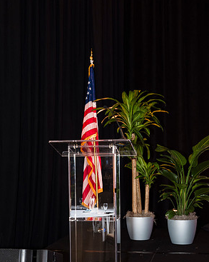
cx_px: 103
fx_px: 410
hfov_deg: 28.6
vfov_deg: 35.3
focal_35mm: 53
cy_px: 158
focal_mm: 46
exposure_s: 1/125
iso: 800
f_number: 5.6
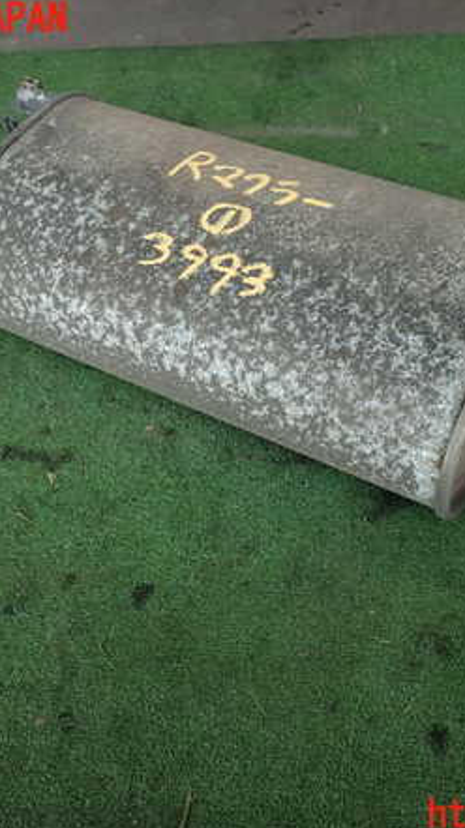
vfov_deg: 54.0
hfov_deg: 31.8
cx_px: 289
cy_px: 418
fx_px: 813
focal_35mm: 37
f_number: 2.8
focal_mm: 4.5
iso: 100
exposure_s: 1/125
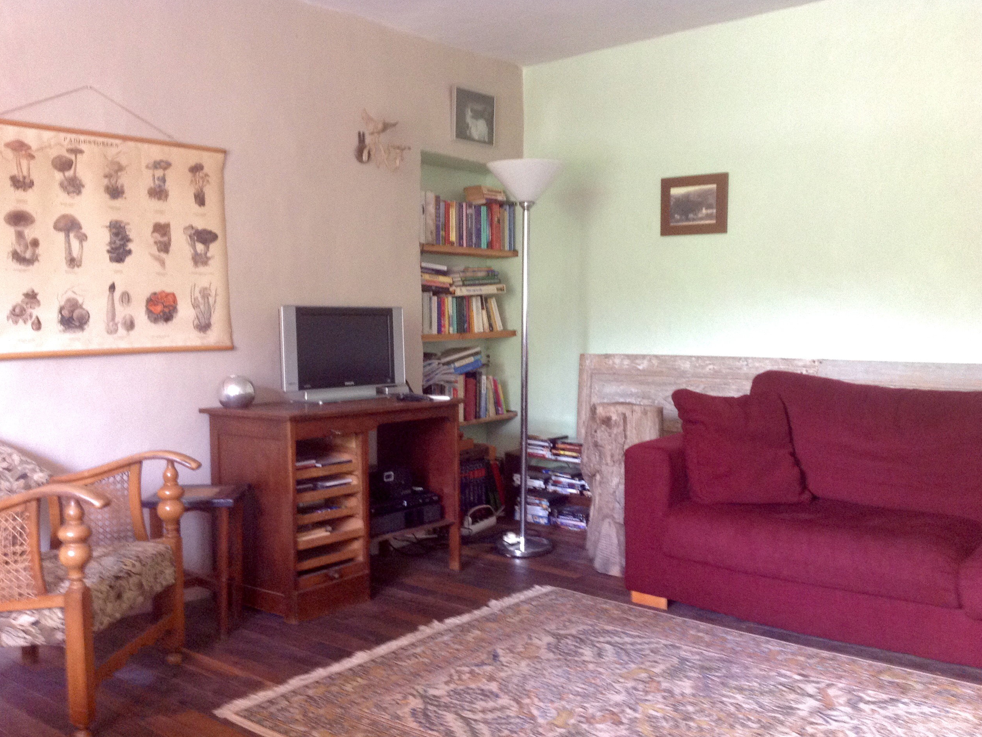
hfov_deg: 51.3
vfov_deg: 39.7
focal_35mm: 36
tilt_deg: -2.4
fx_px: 1021
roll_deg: +0.2
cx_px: 503
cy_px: 372
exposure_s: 1/15
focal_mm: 4.28
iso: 200
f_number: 2.4
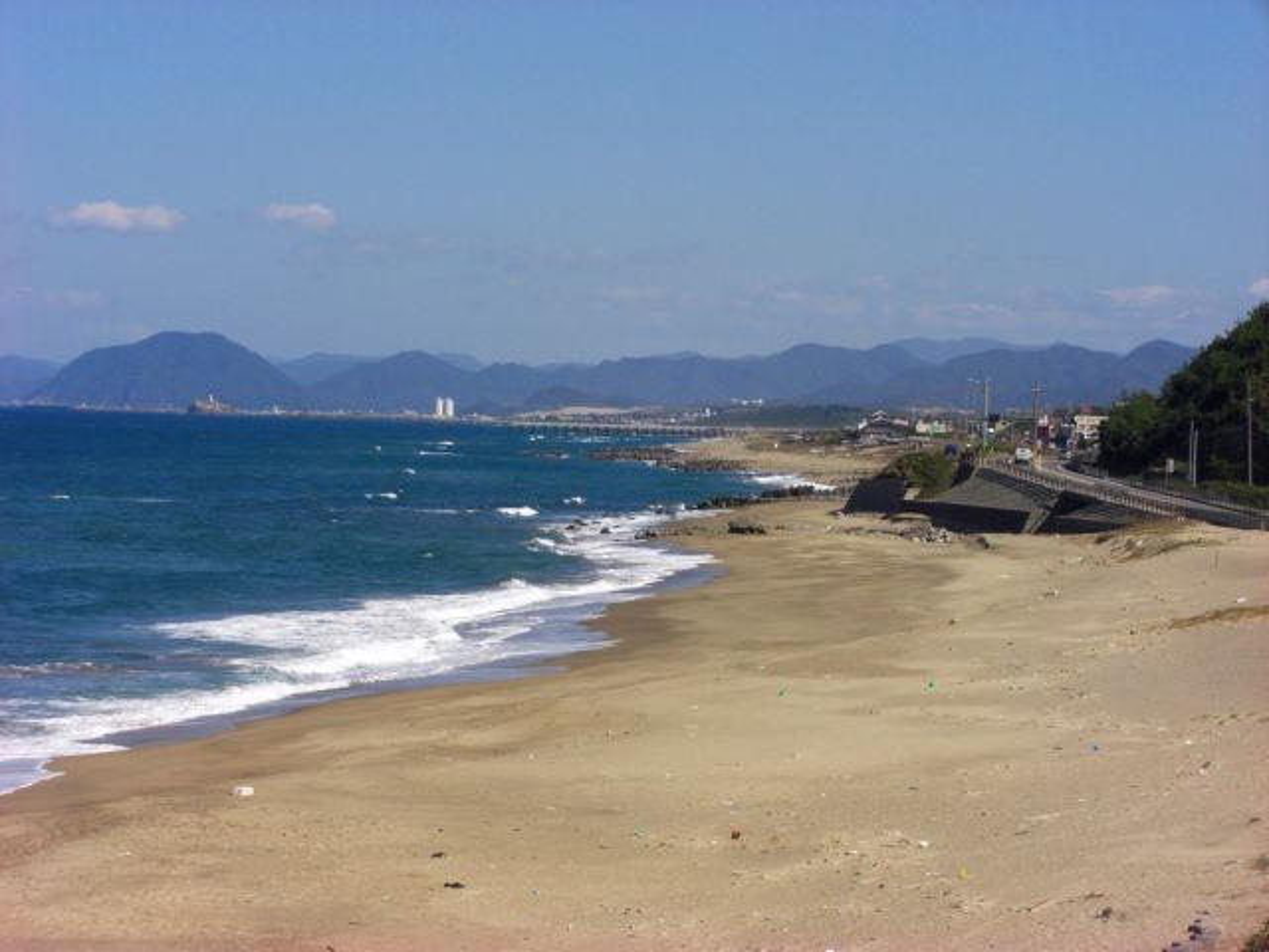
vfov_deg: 13.0
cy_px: 476
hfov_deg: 17.3
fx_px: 4179
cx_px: 634
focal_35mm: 114
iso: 80
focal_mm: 23.7
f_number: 7.4
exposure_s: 1/400
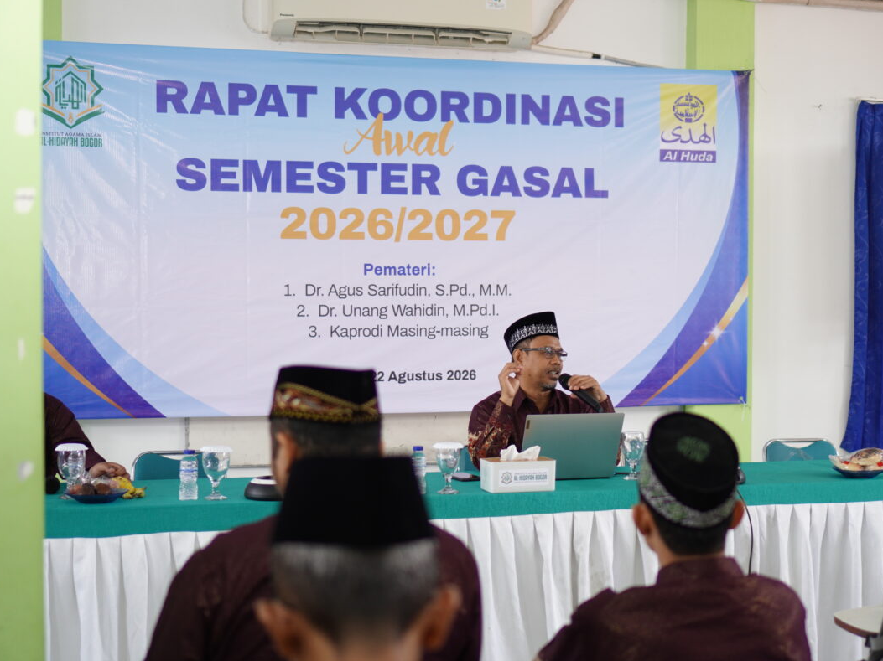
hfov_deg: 33.5
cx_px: 492
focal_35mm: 58
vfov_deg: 25.4
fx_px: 1467
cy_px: 333
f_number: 1.8
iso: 200
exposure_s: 1/100
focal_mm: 35
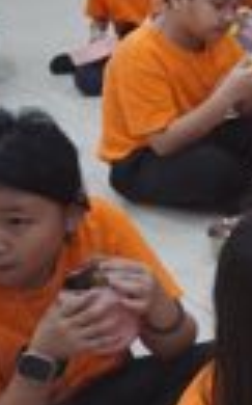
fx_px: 1244
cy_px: 187
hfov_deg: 9.5
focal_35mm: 113
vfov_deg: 18.5
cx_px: 712
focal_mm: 20
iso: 3200
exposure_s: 1/160
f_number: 4
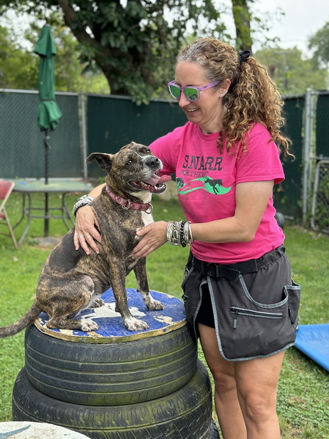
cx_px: 152
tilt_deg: -5.9
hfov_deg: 28.0
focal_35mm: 52
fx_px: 659
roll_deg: -0.1
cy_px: 211
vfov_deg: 36.8
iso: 80
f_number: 1.78
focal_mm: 6.86
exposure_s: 1/631
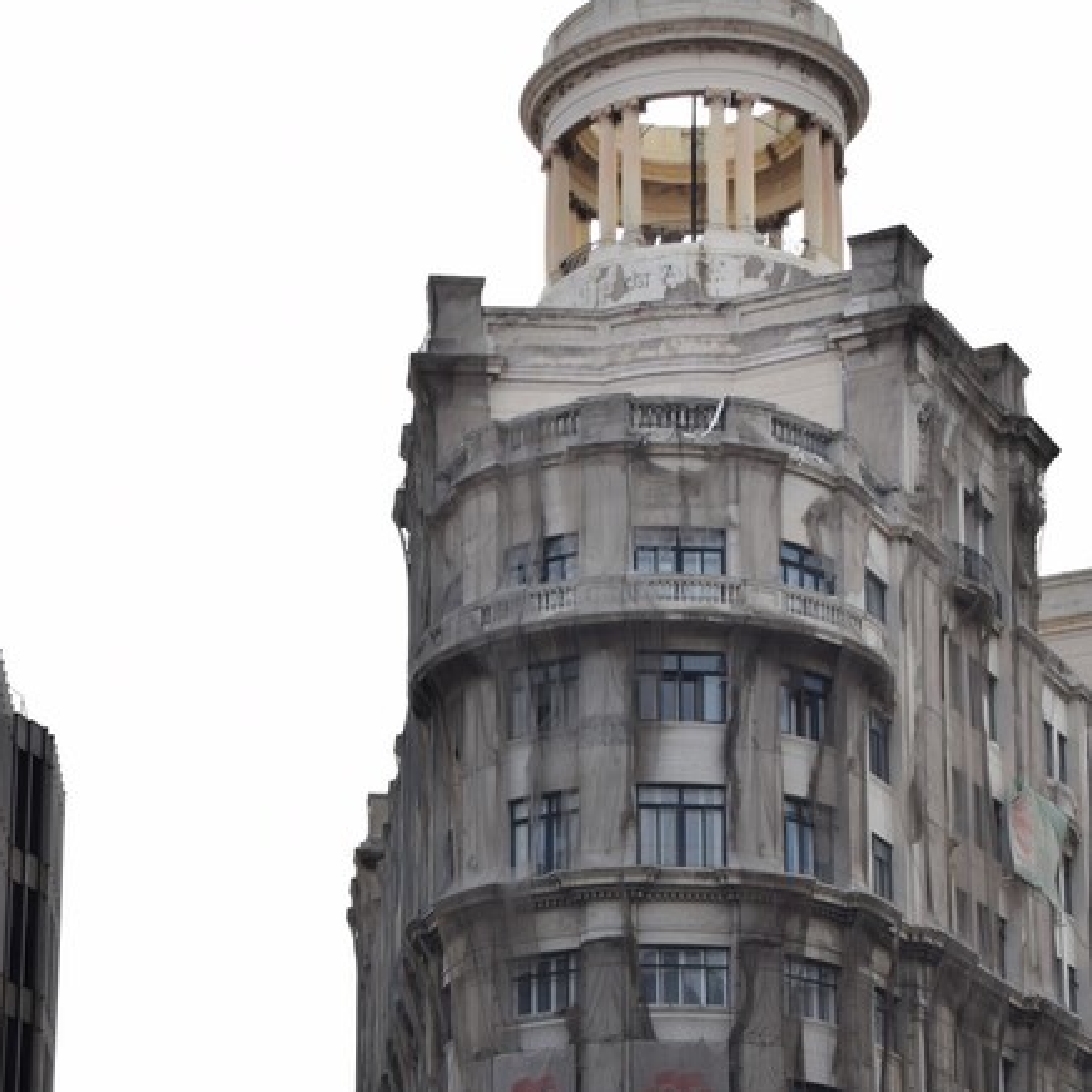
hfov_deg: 19.5
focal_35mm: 89
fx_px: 3176
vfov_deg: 19.3
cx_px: 528
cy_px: 888
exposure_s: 1/320
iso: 200
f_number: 8
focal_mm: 38
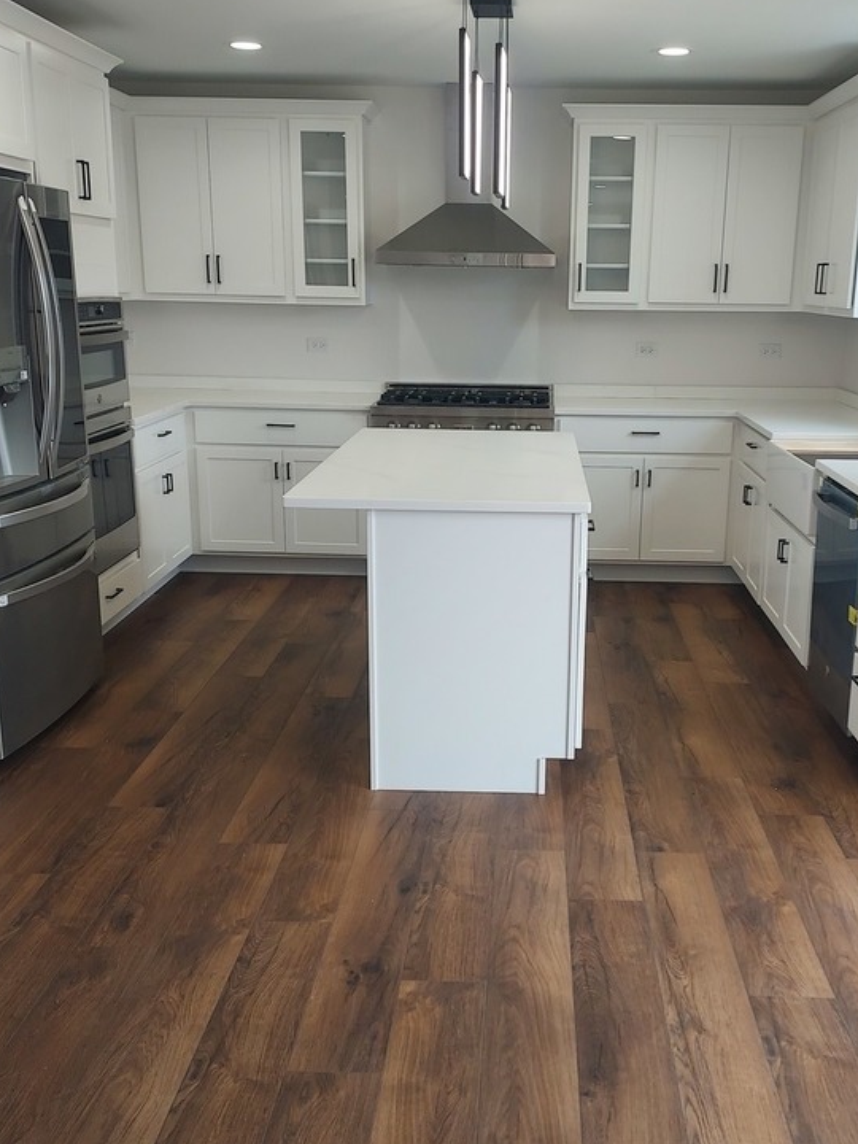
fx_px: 1190
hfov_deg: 39.5
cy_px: 609
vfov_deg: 51.3
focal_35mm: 36
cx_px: 499
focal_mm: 4.6
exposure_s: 1/60
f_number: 1.8
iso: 40
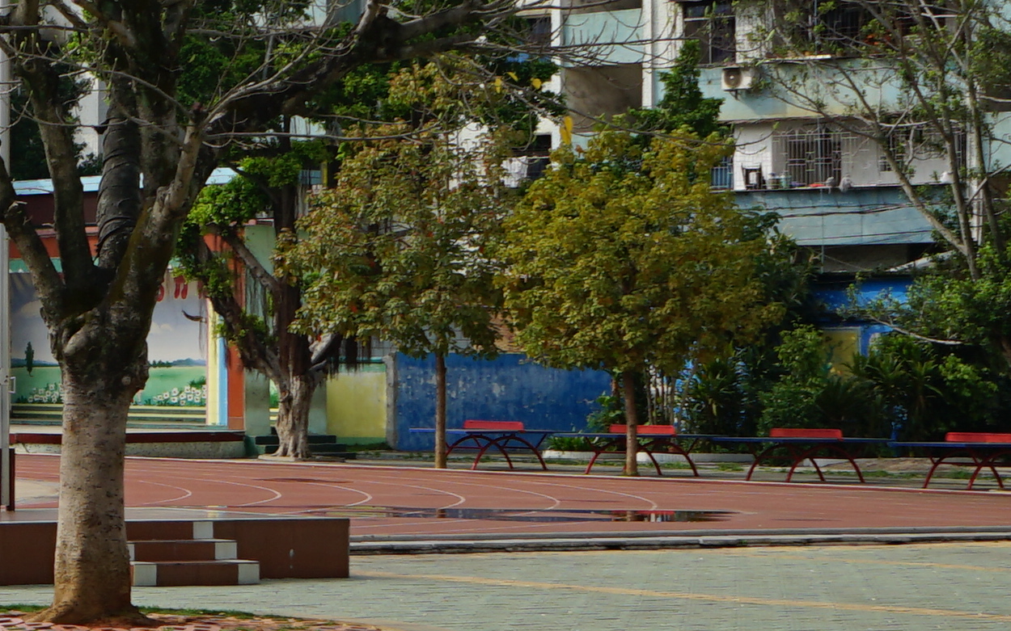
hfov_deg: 14.1
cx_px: -576
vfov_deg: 9.6
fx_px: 3774
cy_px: 276
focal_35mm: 137
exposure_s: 1/125
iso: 100
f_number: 11
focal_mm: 28
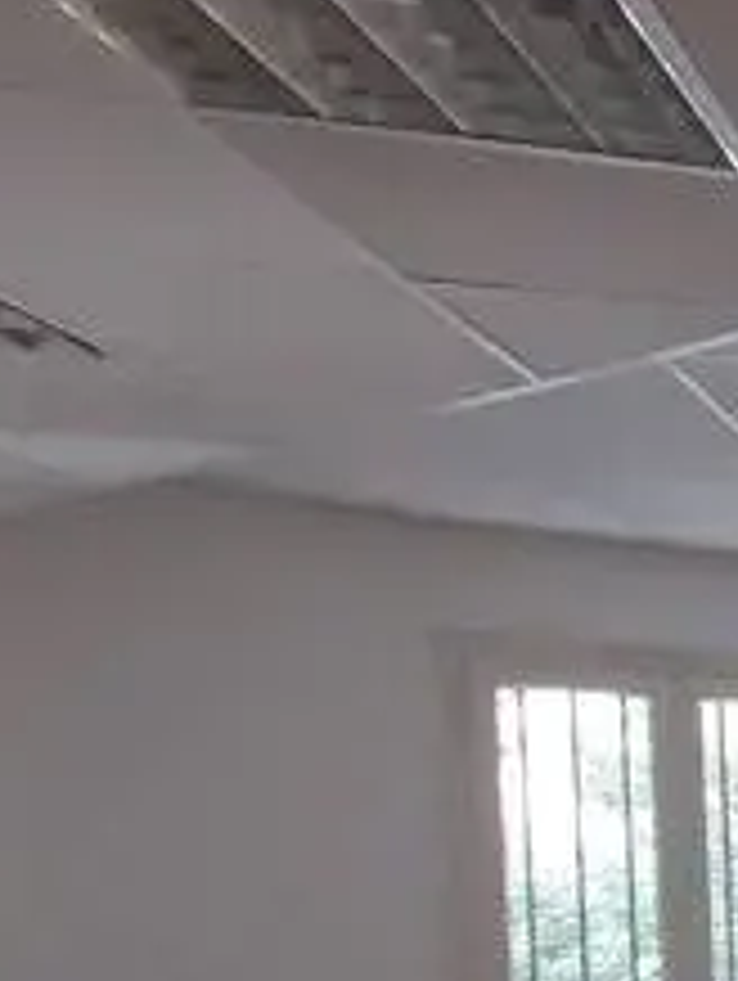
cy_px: 1098
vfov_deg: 30.8
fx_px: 1560
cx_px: 1953
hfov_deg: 13.5
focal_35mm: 55
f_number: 2.2
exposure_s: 1/50
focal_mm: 1.42
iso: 160
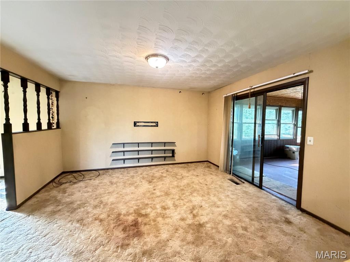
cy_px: 131
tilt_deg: -3.2
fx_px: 142
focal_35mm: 14
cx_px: 175
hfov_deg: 102.1
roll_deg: -0.8
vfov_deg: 85.7
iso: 1250
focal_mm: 2.22
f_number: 2.2
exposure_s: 1/60
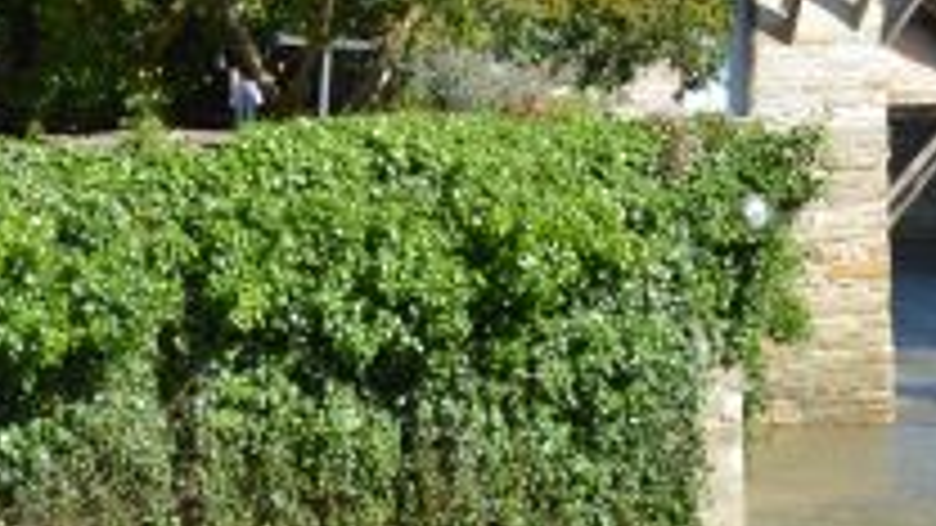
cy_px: -396
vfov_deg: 5.7
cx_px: 976
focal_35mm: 211
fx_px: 5237
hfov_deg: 10.1
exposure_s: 1/100
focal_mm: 35
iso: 100
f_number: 10
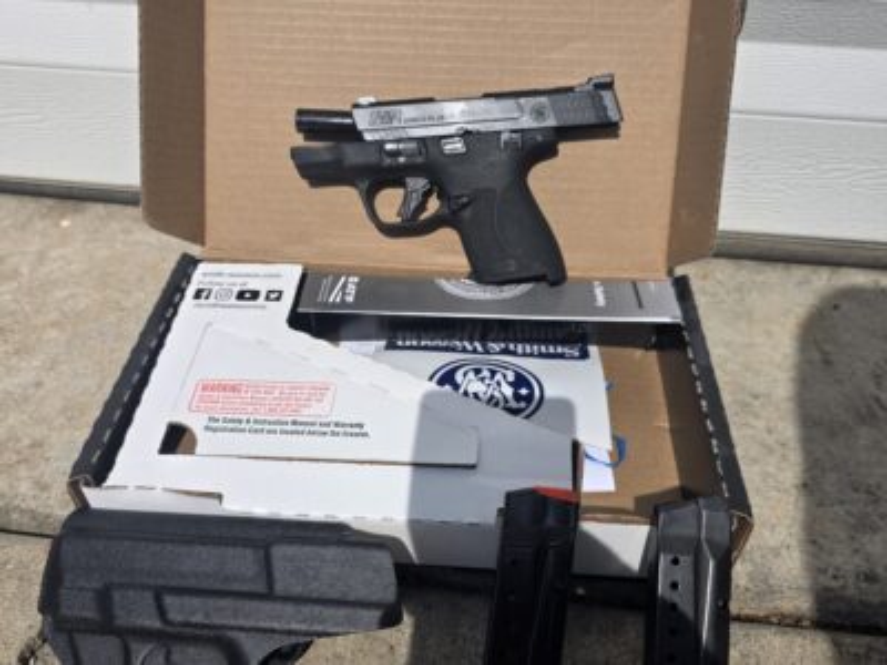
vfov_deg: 58.9
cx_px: 444
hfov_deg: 73.9
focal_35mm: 23
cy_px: 332
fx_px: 589
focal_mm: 6.3
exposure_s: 1/7944
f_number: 1.7
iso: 50
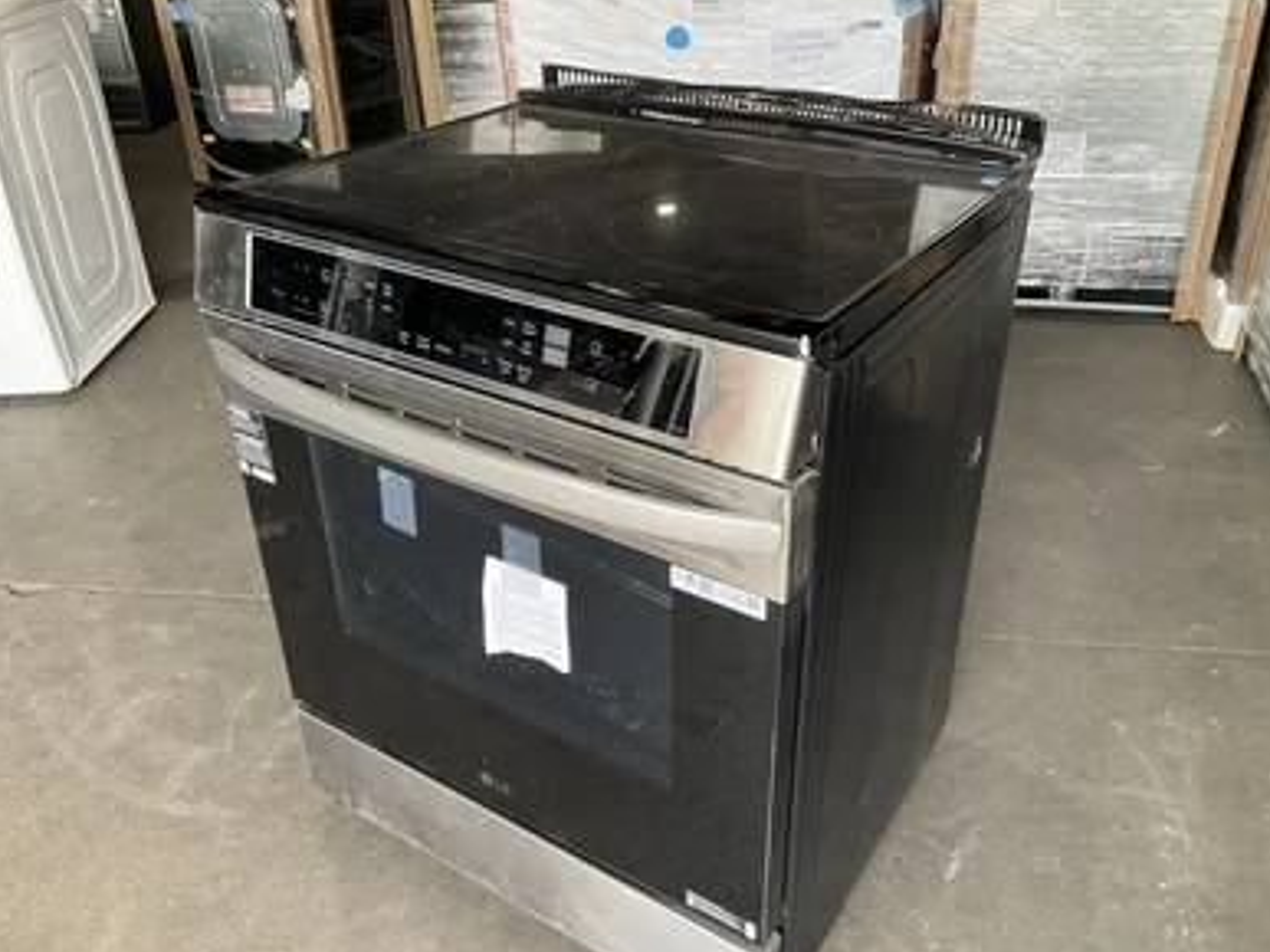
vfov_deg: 46.8
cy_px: 483
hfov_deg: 60.0
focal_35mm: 30
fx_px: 1100
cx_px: 640
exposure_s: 1/122
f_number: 1.8
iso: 50
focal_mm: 3
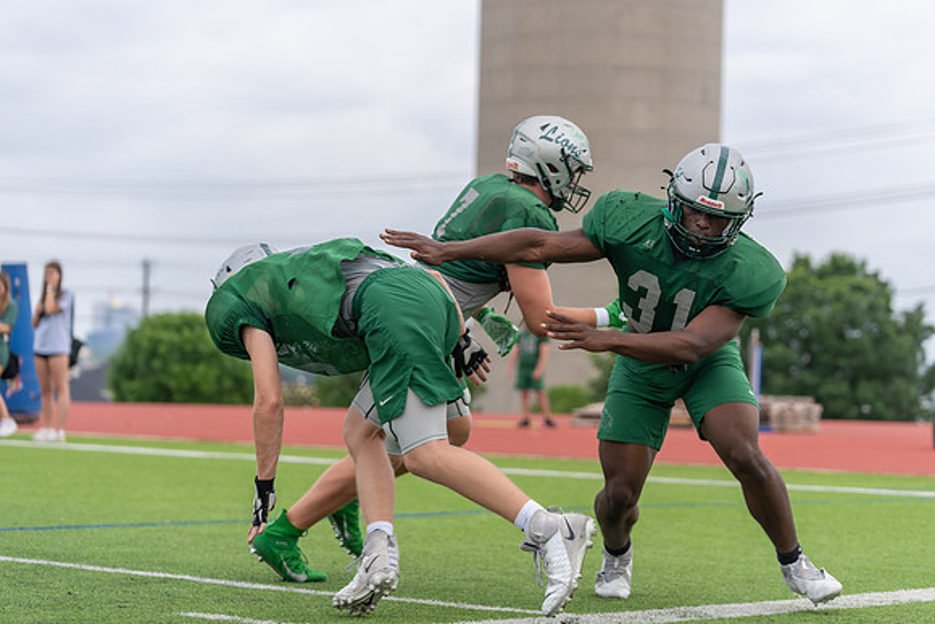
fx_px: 2702
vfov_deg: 13.2
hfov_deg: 19.6
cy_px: 312
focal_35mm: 104
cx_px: 468
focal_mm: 104
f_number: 3.5
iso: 160
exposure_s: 1/1250
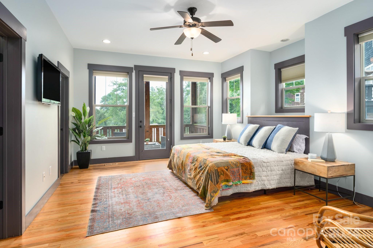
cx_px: 186
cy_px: 124
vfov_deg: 64.5
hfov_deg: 87.0
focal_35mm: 19
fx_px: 197
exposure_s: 1/60
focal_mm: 19
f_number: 8
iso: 200
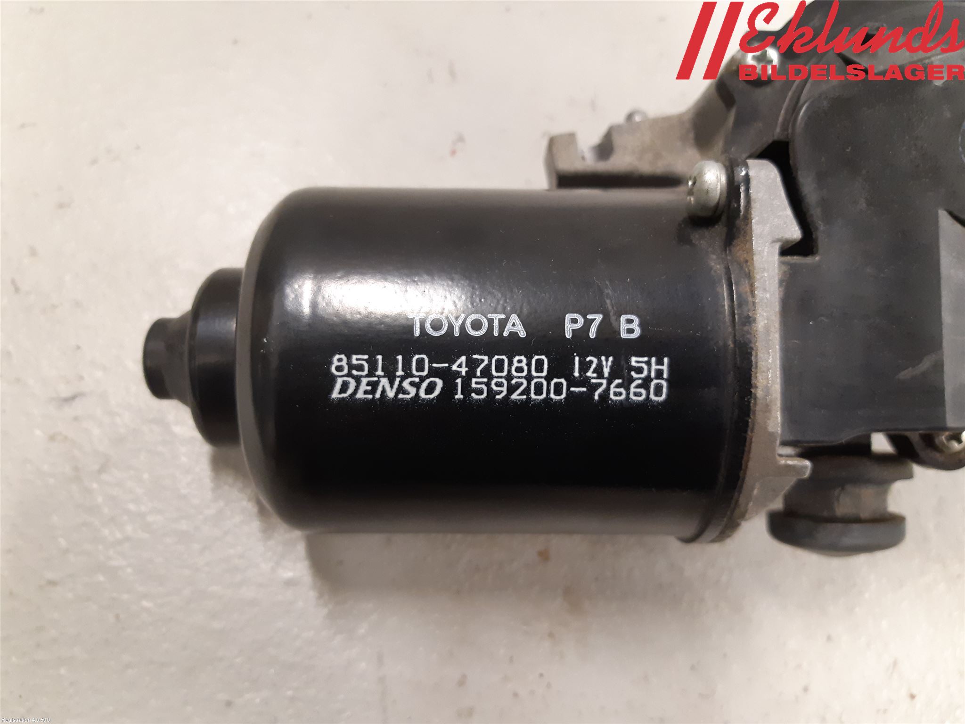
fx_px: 725
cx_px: 482
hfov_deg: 67.3
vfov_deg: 53.1
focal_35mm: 26
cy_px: 362
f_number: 1.7
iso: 250
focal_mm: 3.93
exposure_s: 1/33
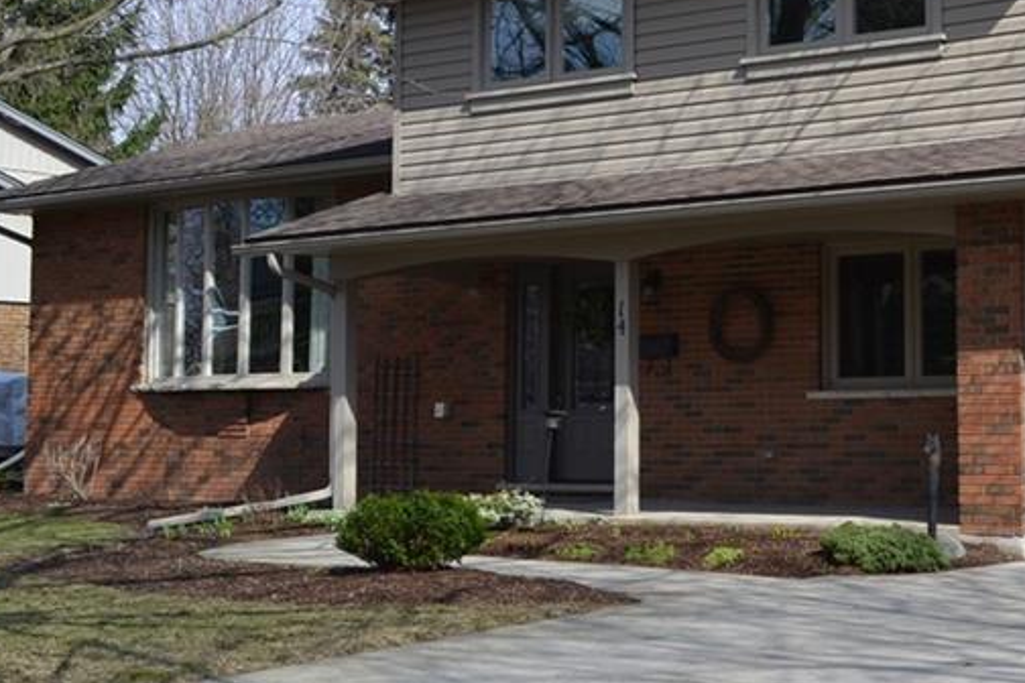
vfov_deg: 20.2
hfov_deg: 28.9
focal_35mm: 67
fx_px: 1907
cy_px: 207
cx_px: 917
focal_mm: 22
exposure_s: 1/200
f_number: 7.1
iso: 100
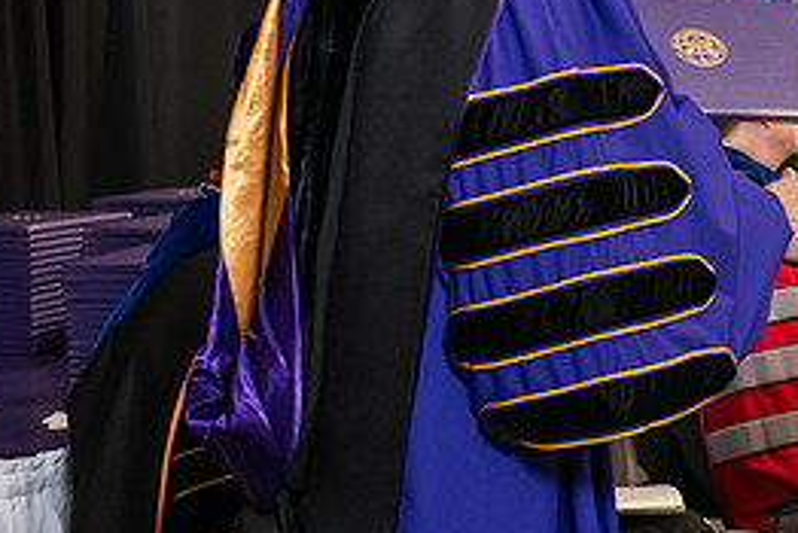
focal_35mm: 155
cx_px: 789
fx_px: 3438
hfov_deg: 13.1
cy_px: -14
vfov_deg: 8.8
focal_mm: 70
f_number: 5
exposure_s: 1/125
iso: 2000
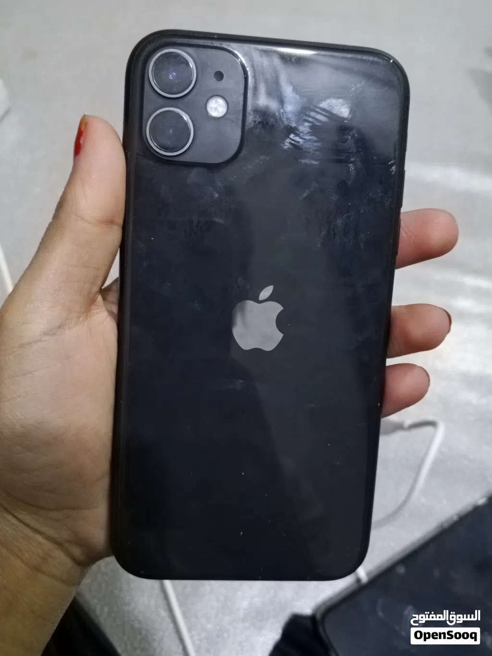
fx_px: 436
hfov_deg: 58.9
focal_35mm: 23
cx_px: 246
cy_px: 328
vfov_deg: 73.9
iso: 3007
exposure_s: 1/25
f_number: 1.6
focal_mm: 4.19
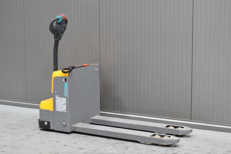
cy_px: 73
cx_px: 106
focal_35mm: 66
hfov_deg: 30.5
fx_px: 424
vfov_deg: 20.6
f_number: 5.6
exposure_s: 1/30
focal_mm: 36
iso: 1250
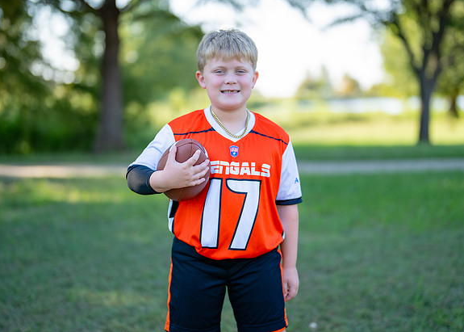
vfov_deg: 22.6
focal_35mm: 63
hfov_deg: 31.2
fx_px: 830
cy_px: 147
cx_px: 239
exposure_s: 1/1250
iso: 100
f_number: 1.2
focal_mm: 50
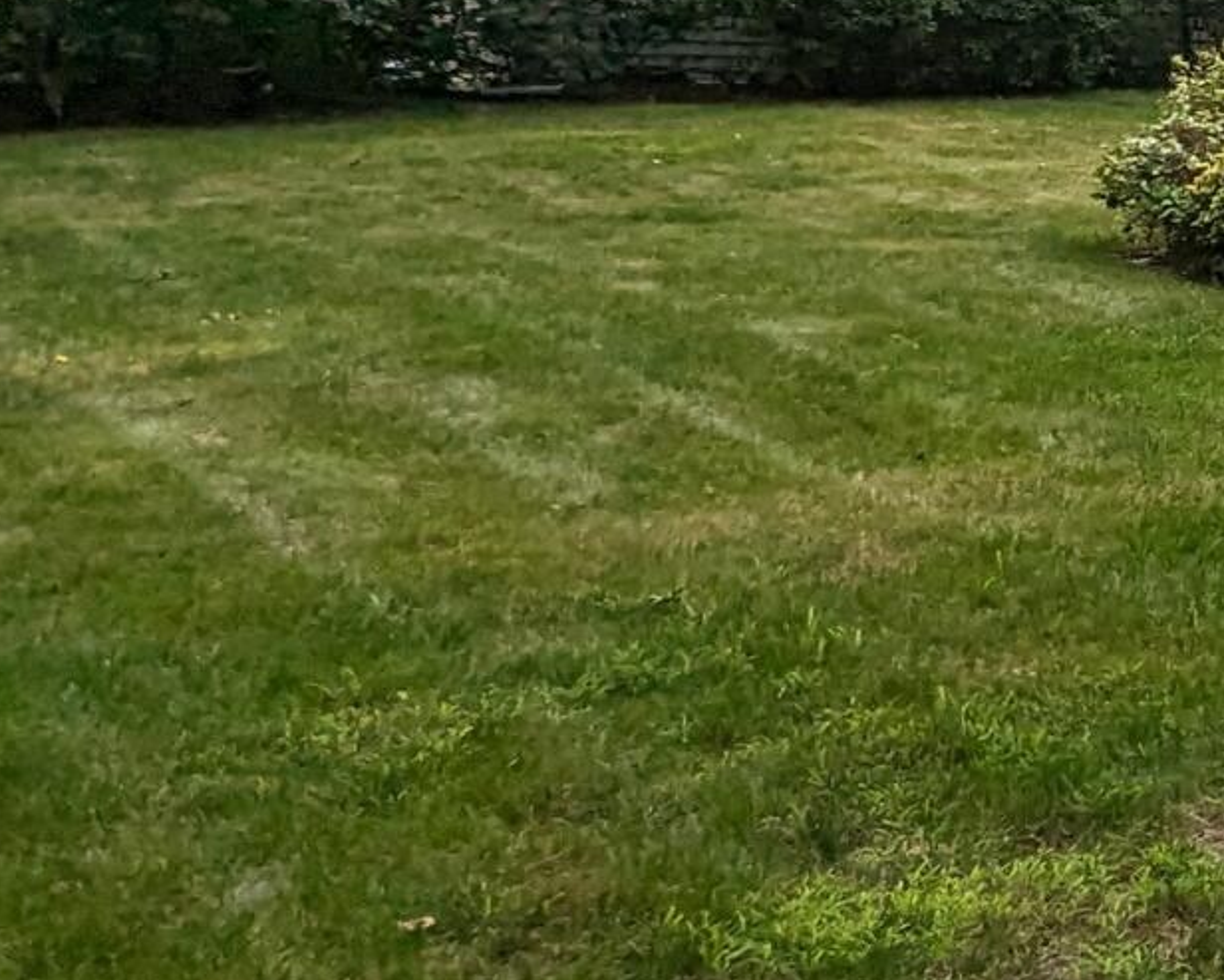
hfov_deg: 16.3
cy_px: -50
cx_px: 2694
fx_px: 2754
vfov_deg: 19.5
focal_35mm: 76
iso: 49
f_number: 2.2
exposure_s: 1/2381
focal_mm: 2.35
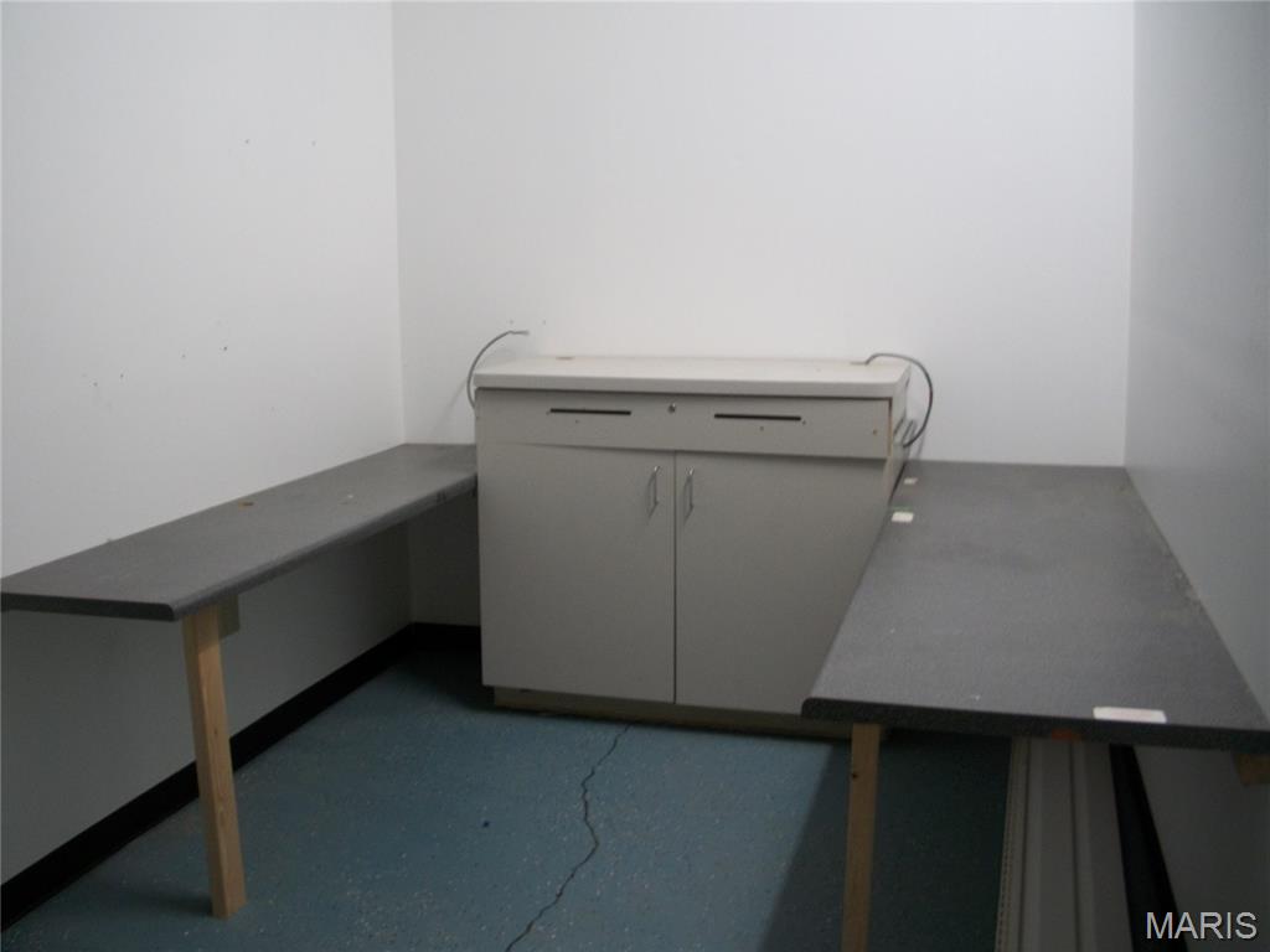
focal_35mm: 35
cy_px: 476
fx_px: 1284
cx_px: 635
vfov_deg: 40.7
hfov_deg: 52.6
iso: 160
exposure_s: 1/15
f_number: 3.1
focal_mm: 6.3
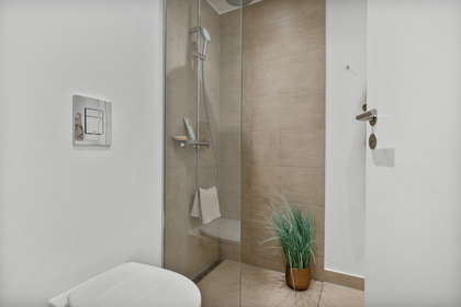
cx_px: 230
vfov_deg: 67.4
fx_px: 230
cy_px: 154
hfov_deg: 90.0
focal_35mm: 18
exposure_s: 1/13
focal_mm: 12
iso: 200
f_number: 8
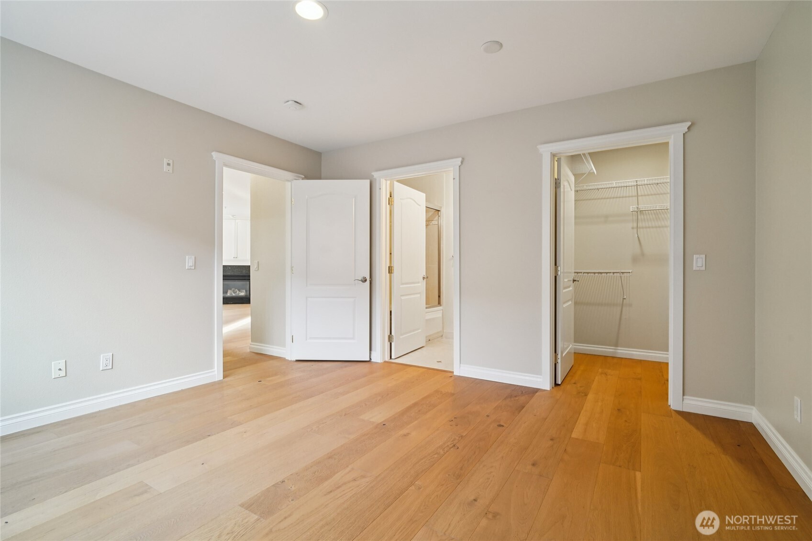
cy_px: 270
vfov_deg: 73.7
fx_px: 361
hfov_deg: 96.7
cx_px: 406
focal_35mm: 16
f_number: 8
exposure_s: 1/13
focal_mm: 16
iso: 1600
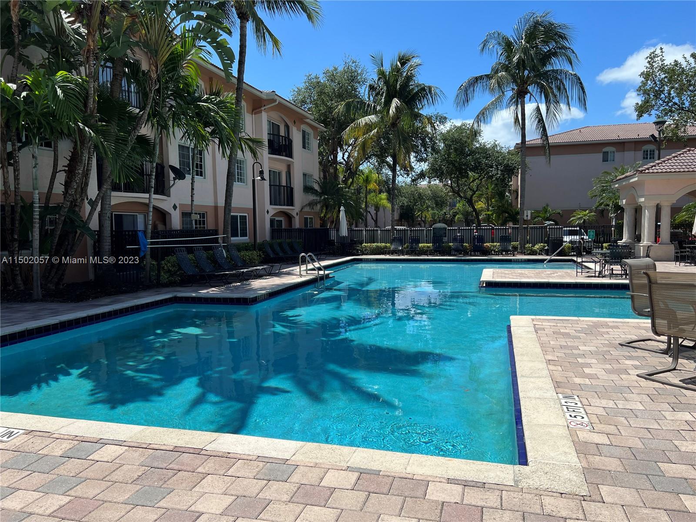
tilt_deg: -4.5
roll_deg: +0.7
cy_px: 261
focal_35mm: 26
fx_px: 523
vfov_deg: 53.1
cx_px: 348
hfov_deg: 67.3
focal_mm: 5.7
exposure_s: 1/4630
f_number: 1.5
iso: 50
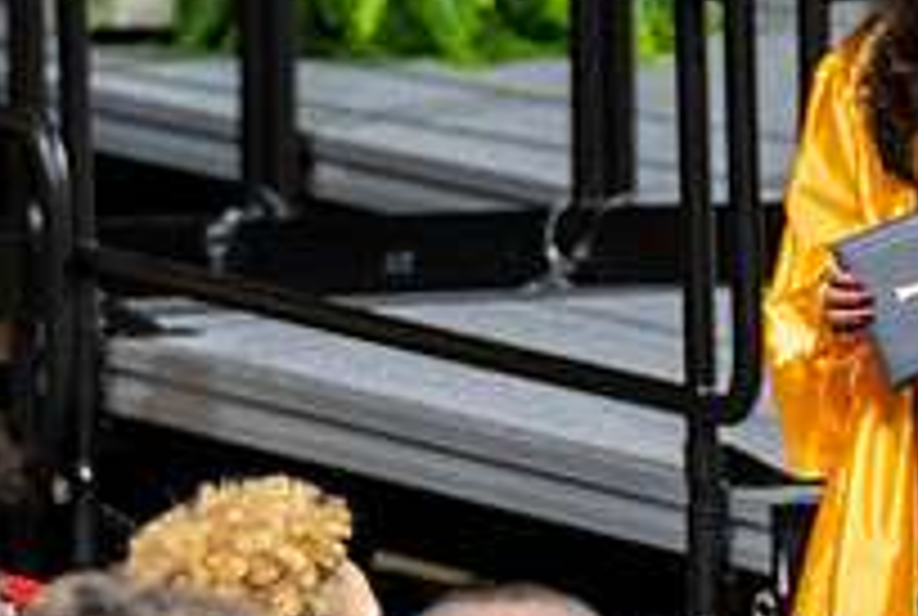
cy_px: 628
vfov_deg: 1.2
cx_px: 1447
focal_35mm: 1146
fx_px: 29287
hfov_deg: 1.8
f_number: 4
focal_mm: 200
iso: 2000
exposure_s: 1/200
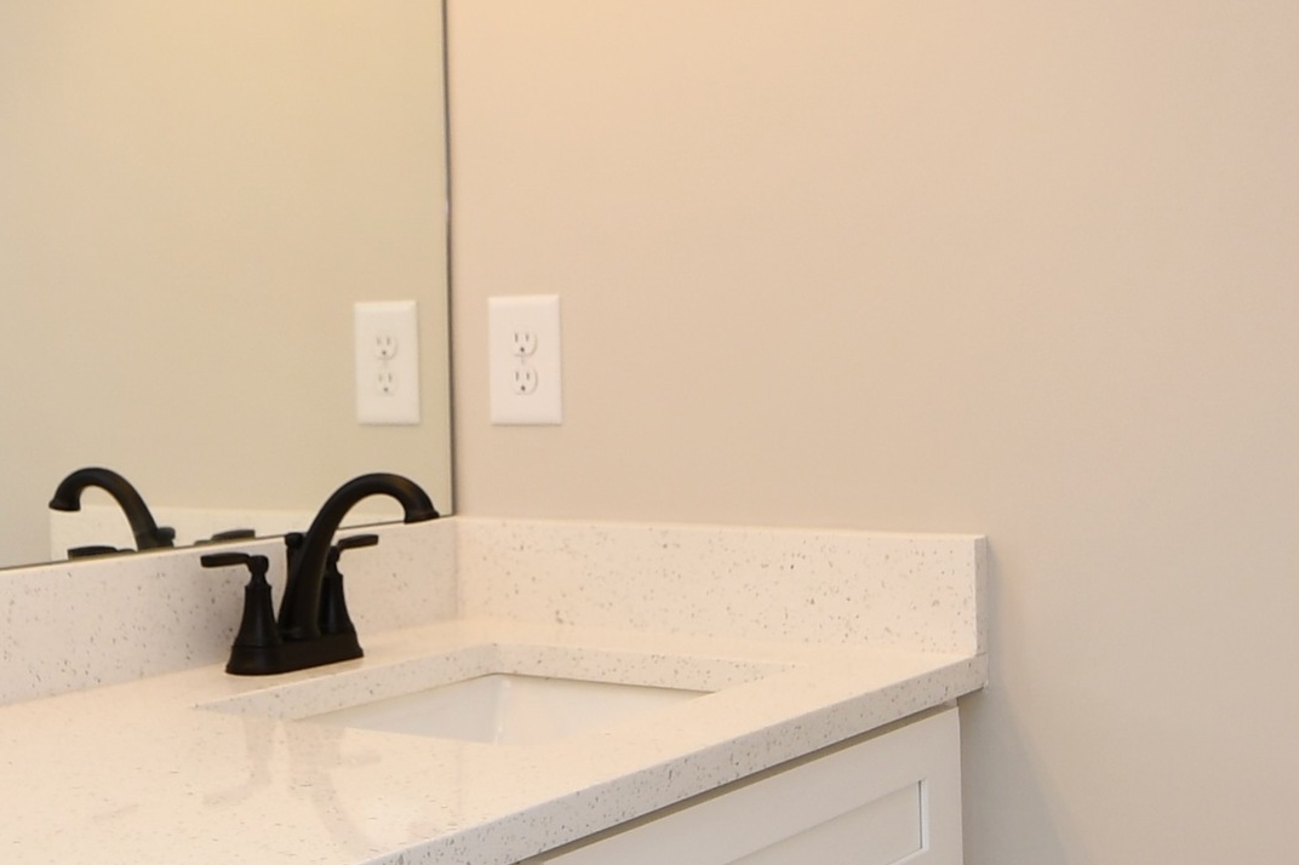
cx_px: 131
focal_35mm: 43
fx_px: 1551
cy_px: 302
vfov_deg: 31.0
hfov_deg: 41.8
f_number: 4.5
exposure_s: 1/80
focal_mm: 10
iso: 200
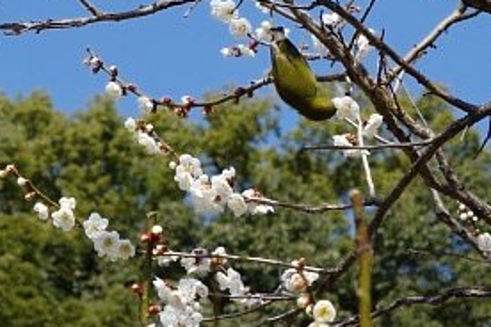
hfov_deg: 10.8
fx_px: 2591
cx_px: 313
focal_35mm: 190
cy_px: 104
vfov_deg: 7.2
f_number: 11
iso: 280
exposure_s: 1/250
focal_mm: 50
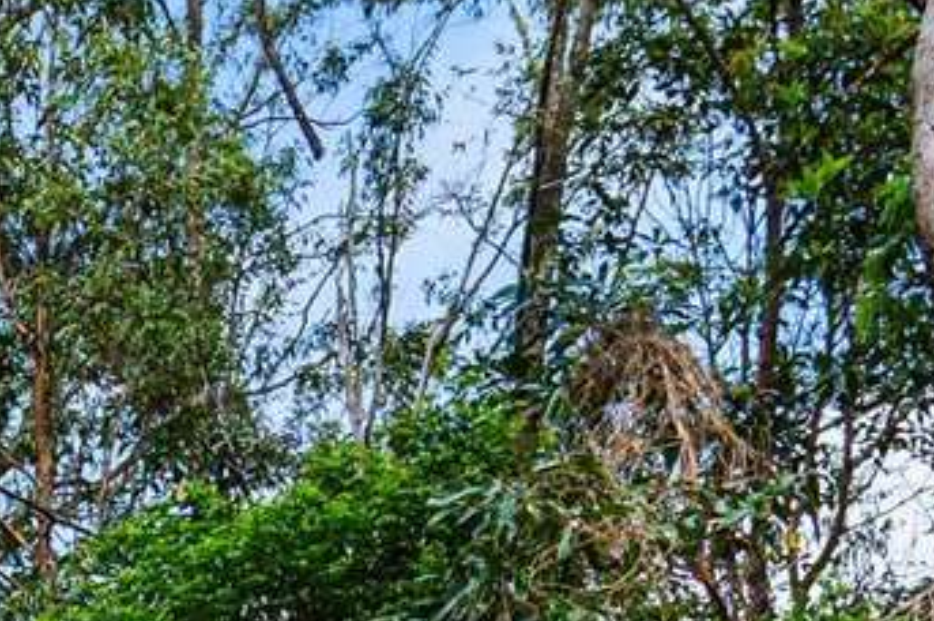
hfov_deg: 13.4
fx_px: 3629
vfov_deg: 8.7
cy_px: 1625
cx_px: -662
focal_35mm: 140
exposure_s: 1/250
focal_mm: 25
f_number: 5.6
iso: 160
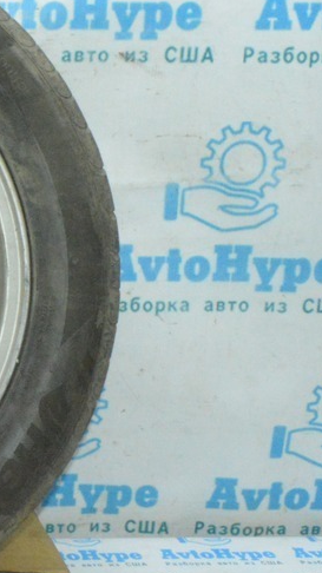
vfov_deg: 27.8
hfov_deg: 14.1
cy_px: 282
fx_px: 1156
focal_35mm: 76
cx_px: -249
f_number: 25
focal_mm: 23
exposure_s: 1/50
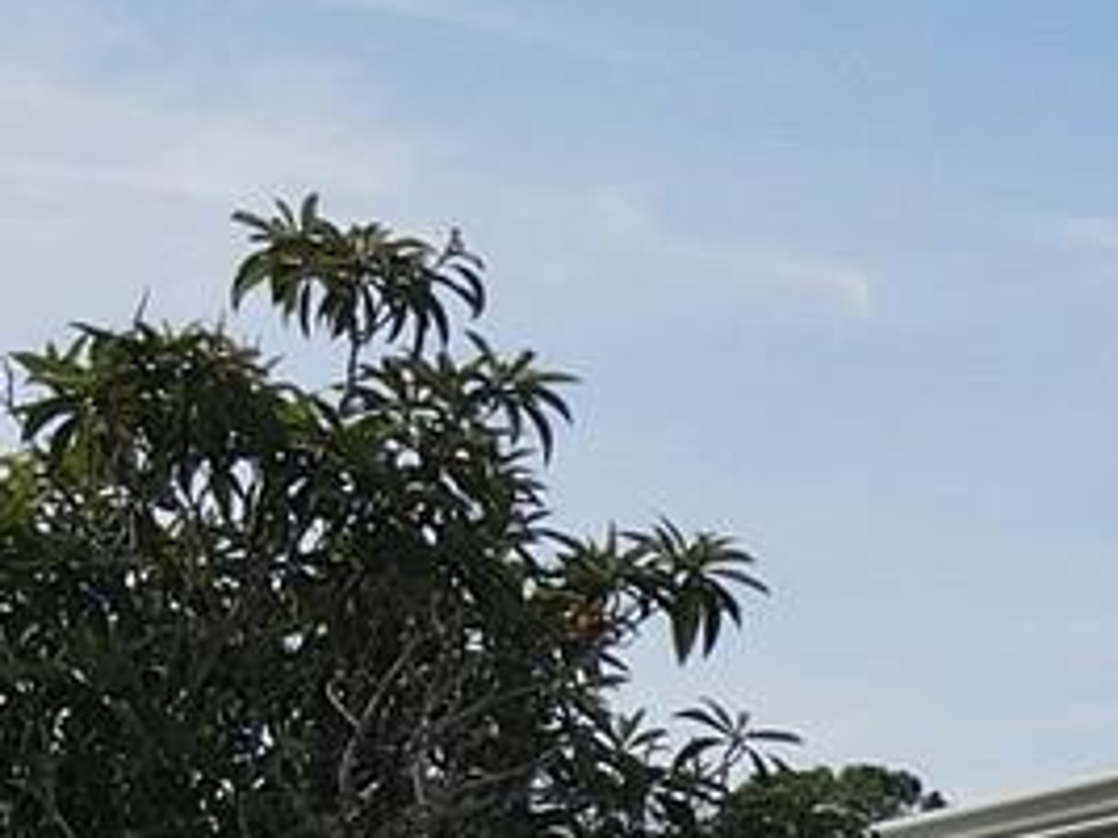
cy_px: 1358
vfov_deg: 9.9
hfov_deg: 11.9
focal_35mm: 144
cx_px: 2408
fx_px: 4649
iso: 110
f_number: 2.8
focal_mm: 4.5
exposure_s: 1/1000
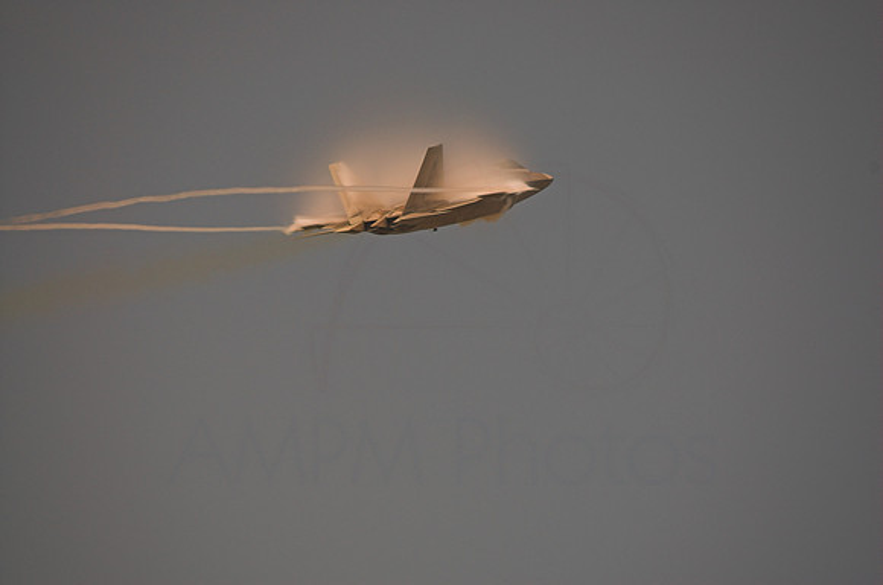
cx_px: 442
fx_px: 11747
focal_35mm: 480
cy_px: 292
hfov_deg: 4.3
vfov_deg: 2.9
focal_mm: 320
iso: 200
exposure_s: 1/1000
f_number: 6.3
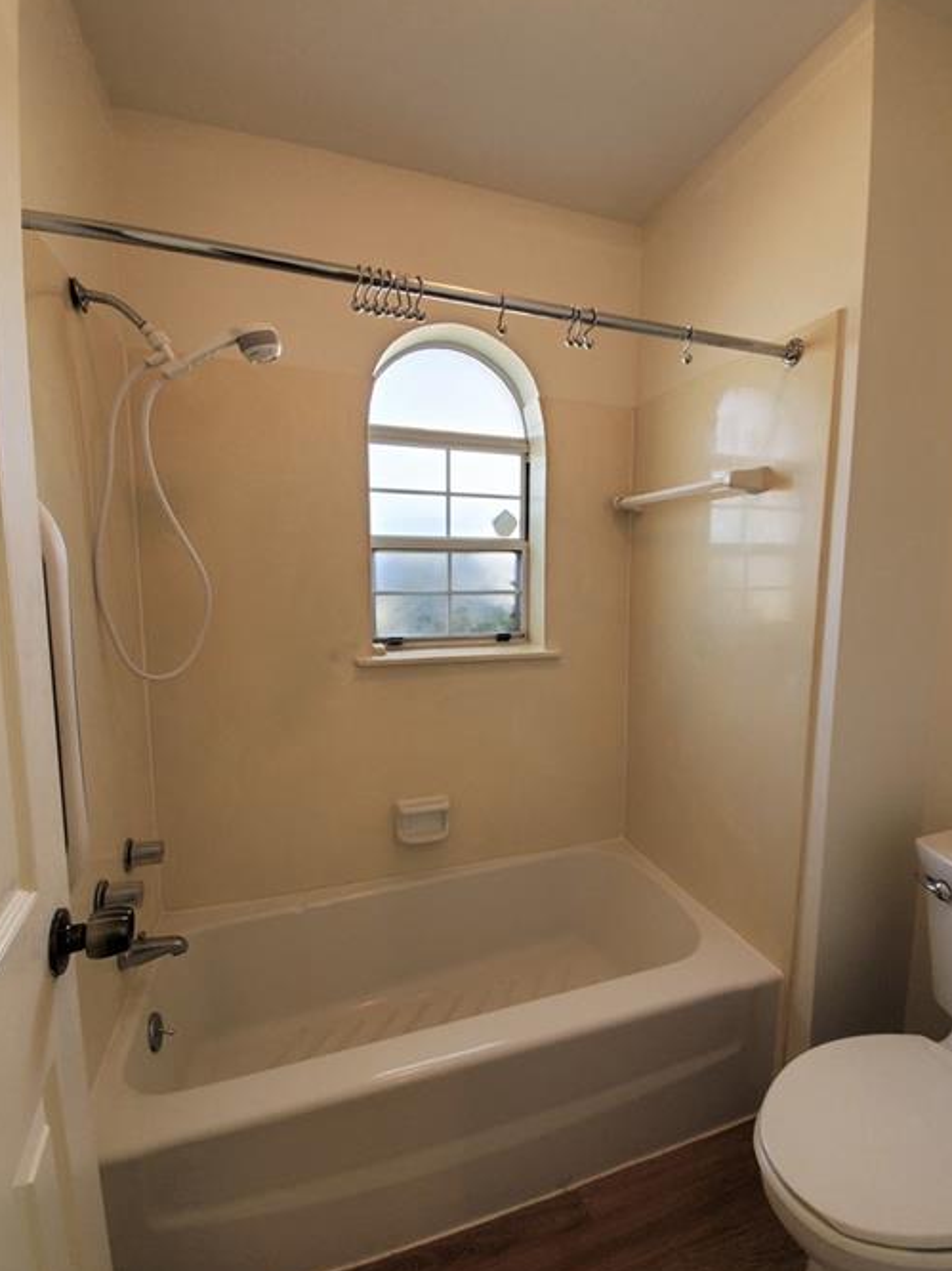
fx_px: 550
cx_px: 509
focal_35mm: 15
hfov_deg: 81.6
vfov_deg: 98.2
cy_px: 624
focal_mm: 1.8
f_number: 2.2
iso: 160
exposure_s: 1/59
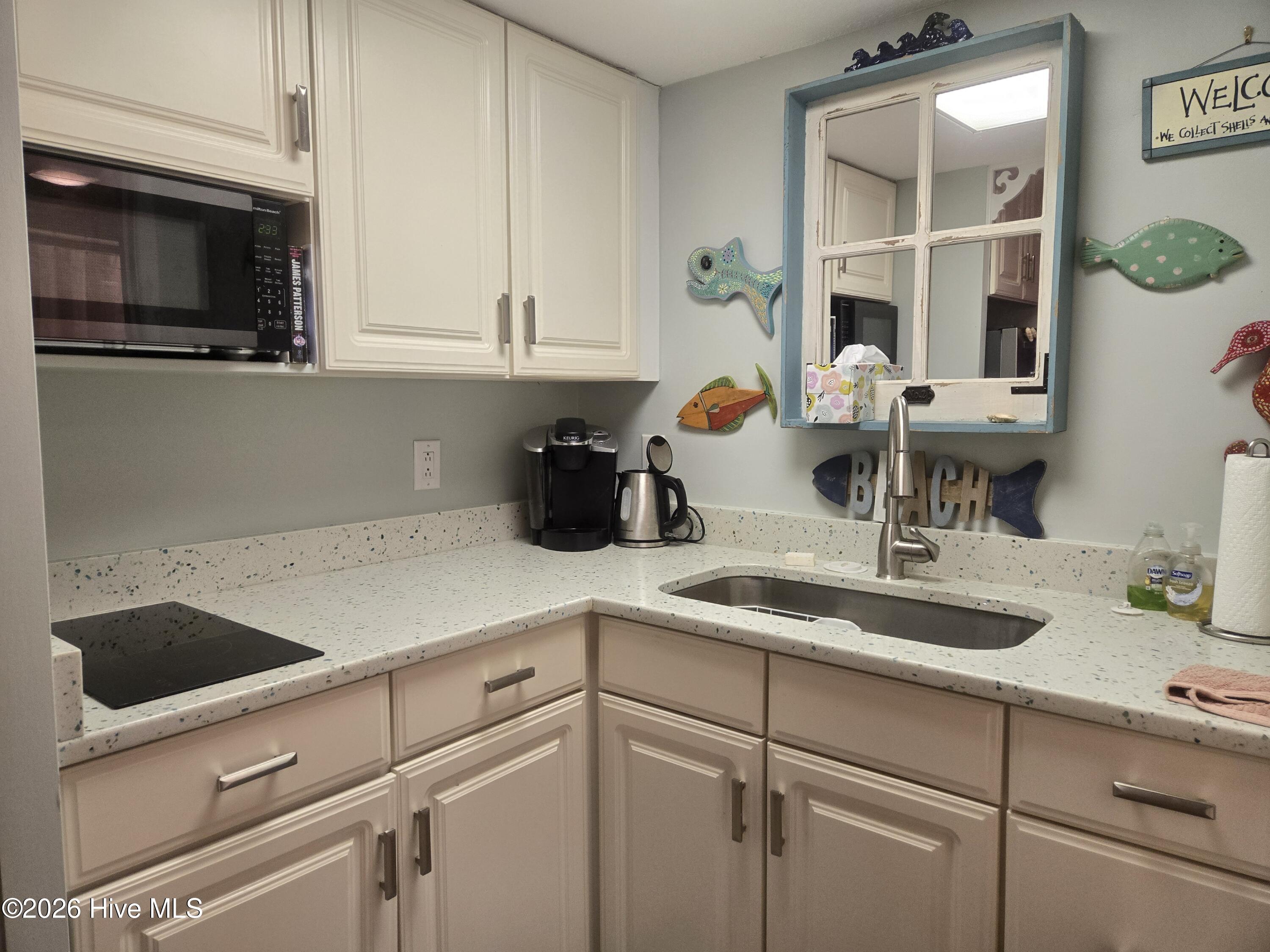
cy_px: 476
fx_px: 844
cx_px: 635
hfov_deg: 73.9
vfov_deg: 58.9
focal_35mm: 23
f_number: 1.8
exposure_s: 1/120
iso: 200
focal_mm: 5.4
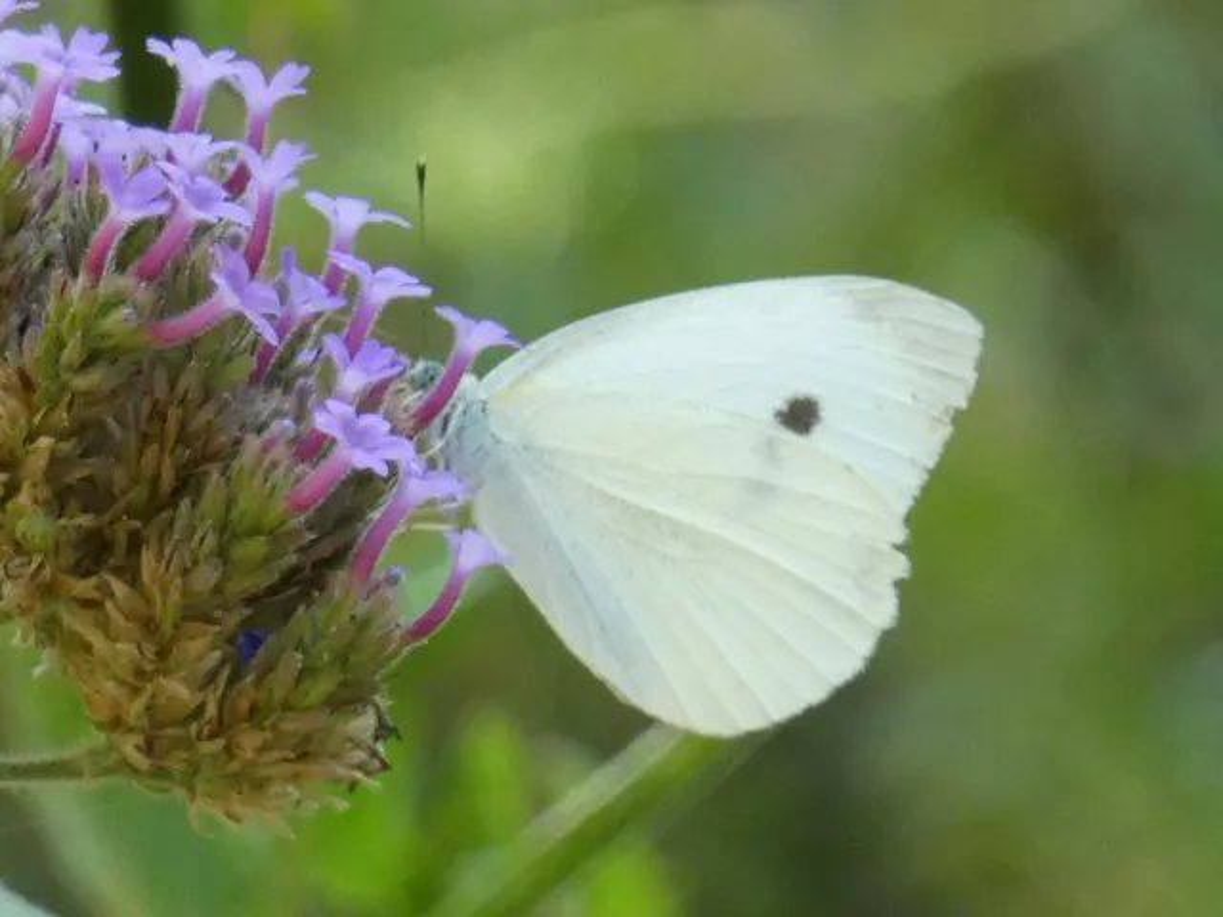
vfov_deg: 3.4
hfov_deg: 4.5
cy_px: 458
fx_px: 15545
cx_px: 612
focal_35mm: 440
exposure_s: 1/100
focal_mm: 78.8
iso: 400
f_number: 5.6
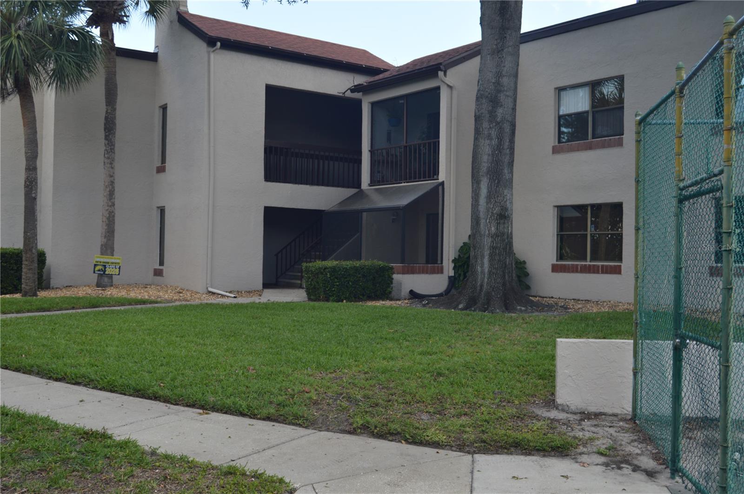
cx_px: 372
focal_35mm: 39
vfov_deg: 34.1
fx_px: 805
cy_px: 247
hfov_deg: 49.6
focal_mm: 26
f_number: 5.6
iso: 100
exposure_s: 1/125
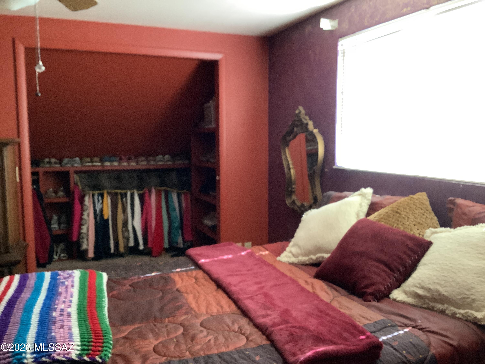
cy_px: 182
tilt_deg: -6.9
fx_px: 434
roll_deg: +0.7
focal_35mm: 31
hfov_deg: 58.4
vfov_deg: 45.4
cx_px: 242
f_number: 2.4
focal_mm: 3.3
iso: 400
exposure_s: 1/40
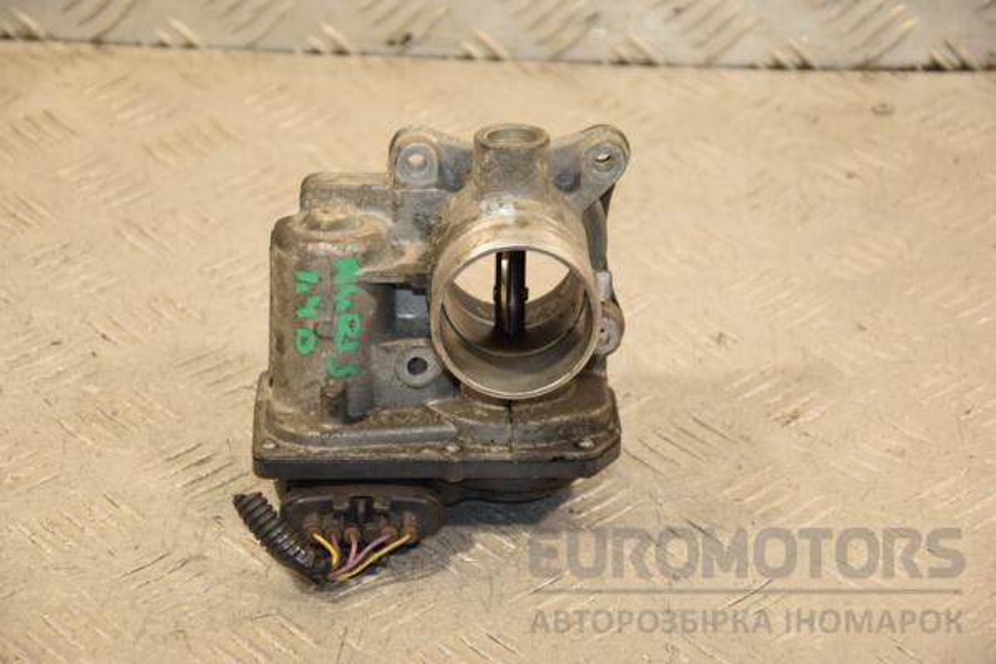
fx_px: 3527
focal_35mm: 128
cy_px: 332
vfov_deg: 10.8
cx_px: 498
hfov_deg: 16.1
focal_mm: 85
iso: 800
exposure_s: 1/160
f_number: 5.6
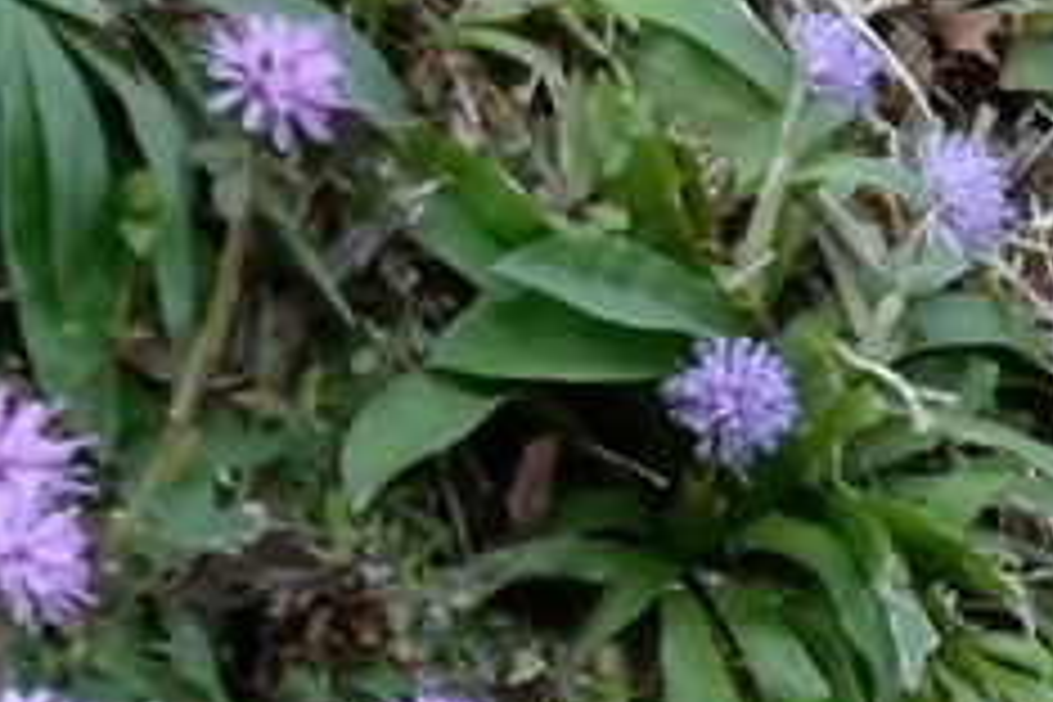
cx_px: 1683
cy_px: 1058
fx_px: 8102
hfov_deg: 7.3
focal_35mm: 277
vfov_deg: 4.9
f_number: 13
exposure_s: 1/80
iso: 800
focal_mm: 20
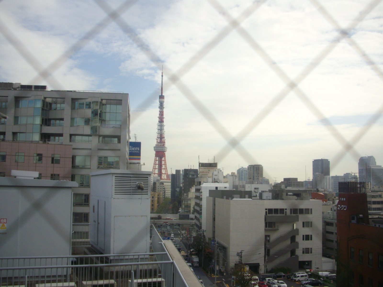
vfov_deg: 38.7
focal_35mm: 37
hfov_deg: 50.1
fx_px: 409
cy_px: 144
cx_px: 192
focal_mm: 6.2
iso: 100
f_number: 5.6
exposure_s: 1/250
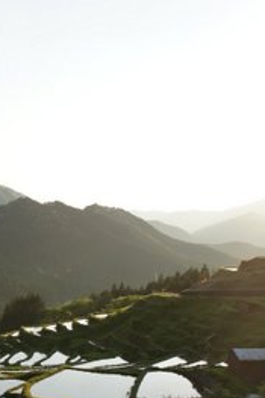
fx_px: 630
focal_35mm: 57
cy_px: 304
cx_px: 16
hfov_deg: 23.0
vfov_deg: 34.3
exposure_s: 1/320
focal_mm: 20
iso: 200
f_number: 5.6
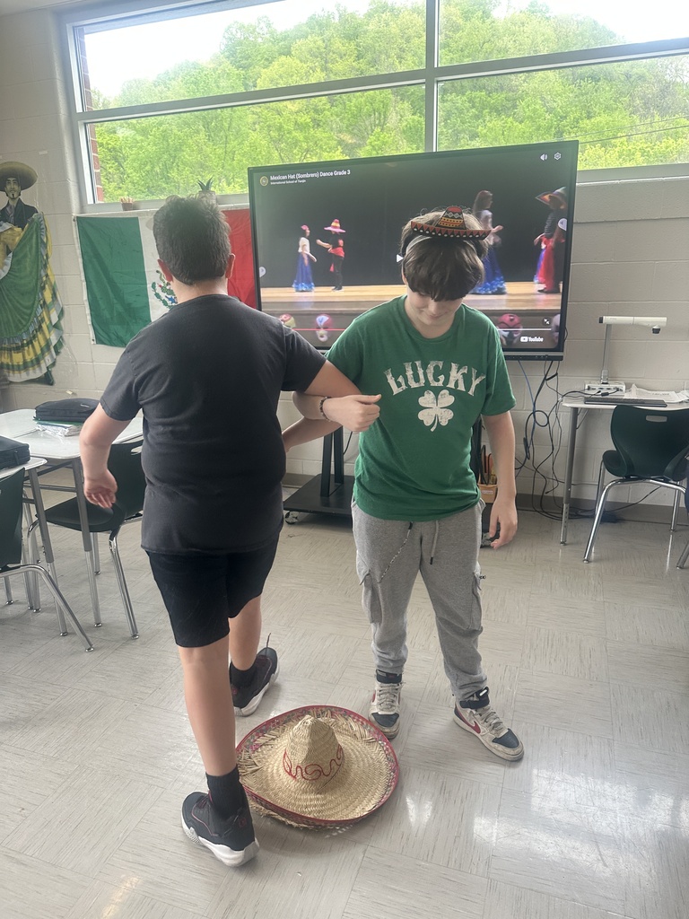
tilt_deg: -15.6
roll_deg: -0.8
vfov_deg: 71.6
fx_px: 637
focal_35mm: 24
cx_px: 344
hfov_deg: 56.8
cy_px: 460
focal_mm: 6.86
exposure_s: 1/100
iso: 125
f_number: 1.78
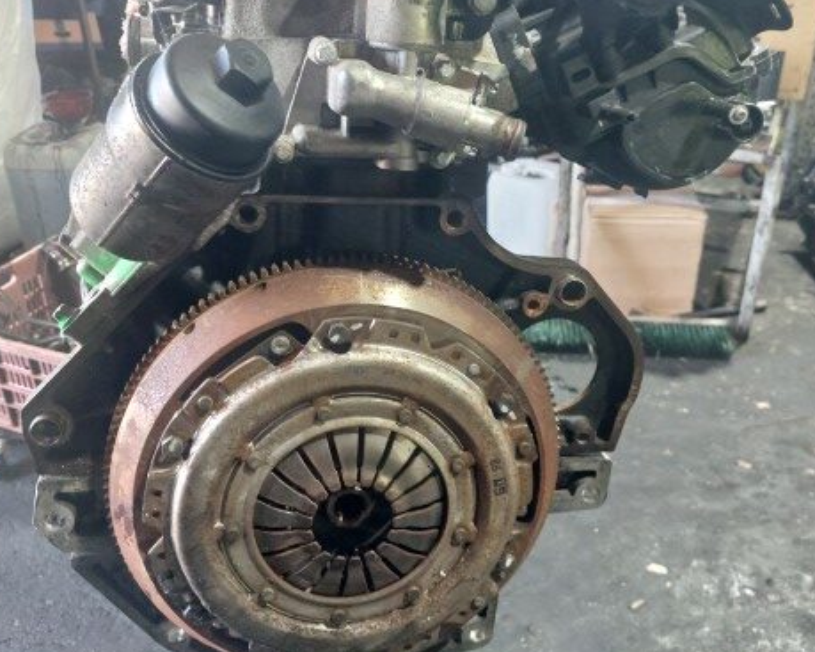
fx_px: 820
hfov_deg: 52.9
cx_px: 400
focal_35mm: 34
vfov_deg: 43.1
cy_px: 250
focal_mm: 5.23
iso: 400
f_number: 1.8
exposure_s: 1/50
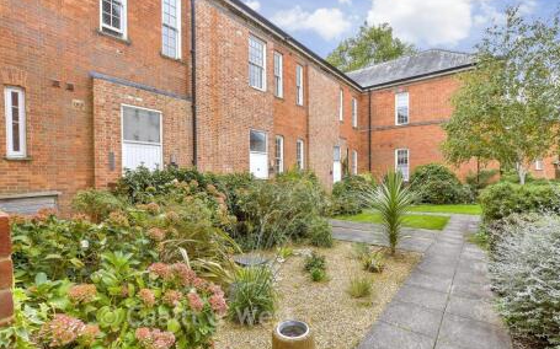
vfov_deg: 71.2
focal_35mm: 16
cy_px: 182
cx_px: 290
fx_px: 244
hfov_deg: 97.8
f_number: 8
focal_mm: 10
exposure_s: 1/200
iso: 500
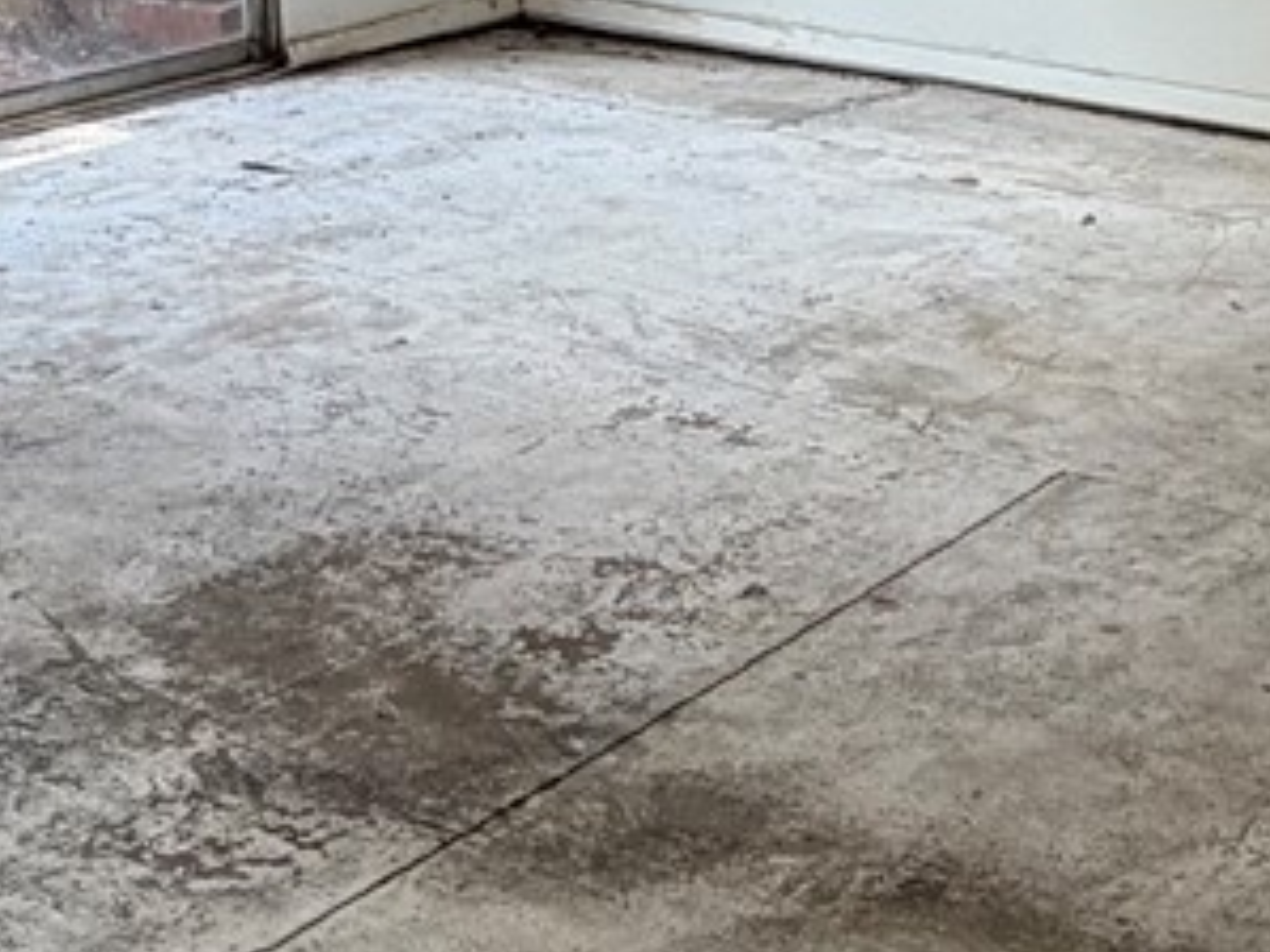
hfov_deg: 25.9
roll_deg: +0.3
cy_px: 110
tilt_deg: -14.6
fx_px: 2751
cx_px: 811
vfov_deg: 19.3
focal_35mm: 75
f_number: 2.2
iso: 64
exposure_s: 1/121
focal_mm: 2.22
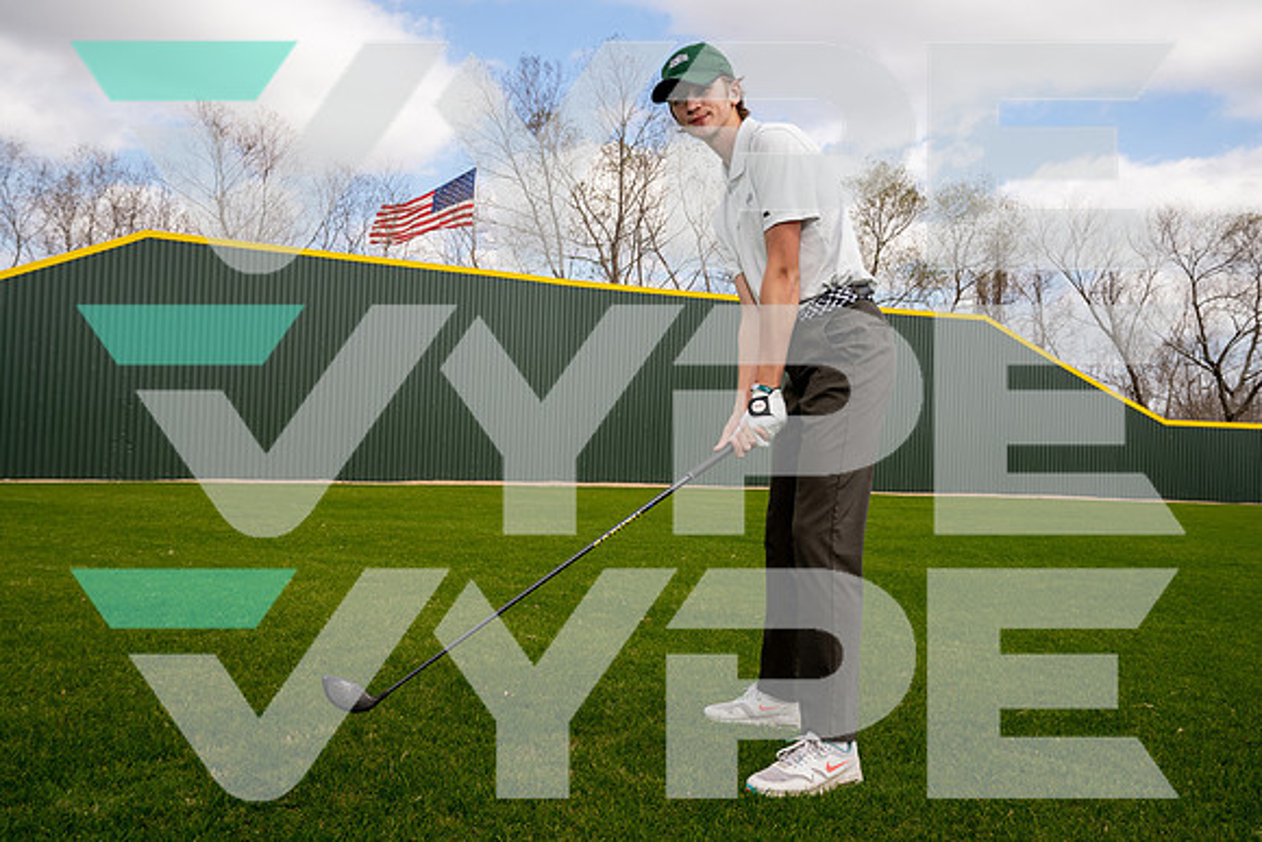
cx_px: 650
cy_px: 434
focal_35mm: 34
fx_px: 1193
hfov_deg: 55.8
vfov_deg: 38.9
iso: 100
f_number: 8
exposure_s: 1/125
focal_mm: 33
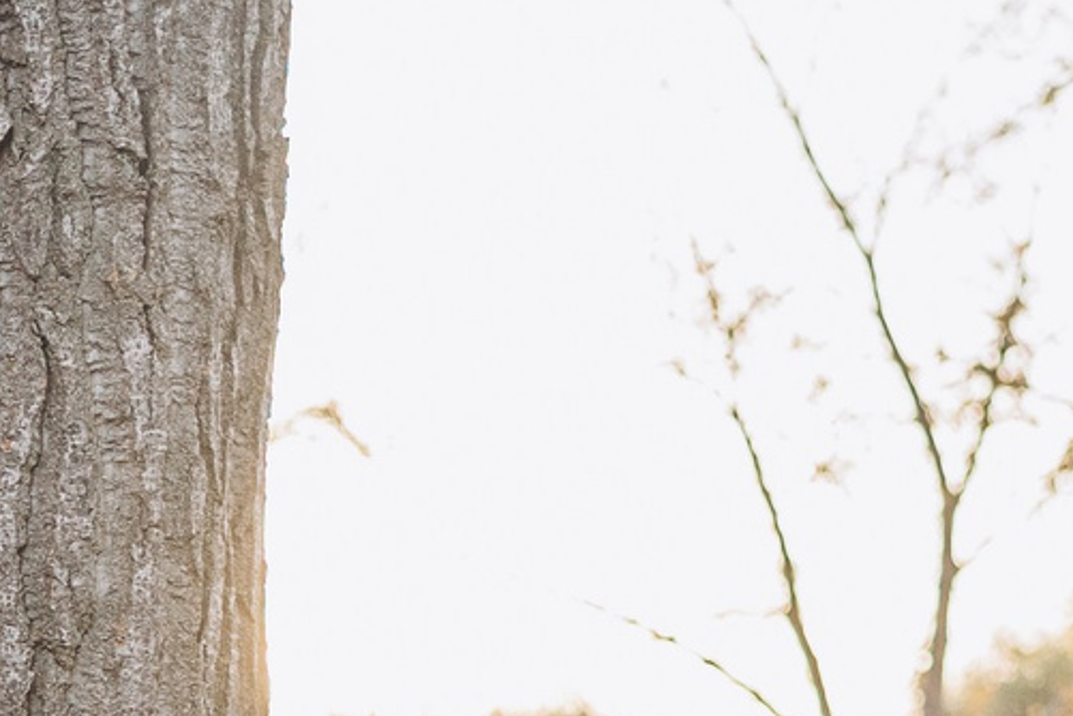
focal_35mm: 179
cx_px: -803
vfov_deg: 7.5
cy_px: 1202
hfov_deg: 10.8
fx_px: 5335
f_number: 1.8
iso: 500
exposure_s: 1/500
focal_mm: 35
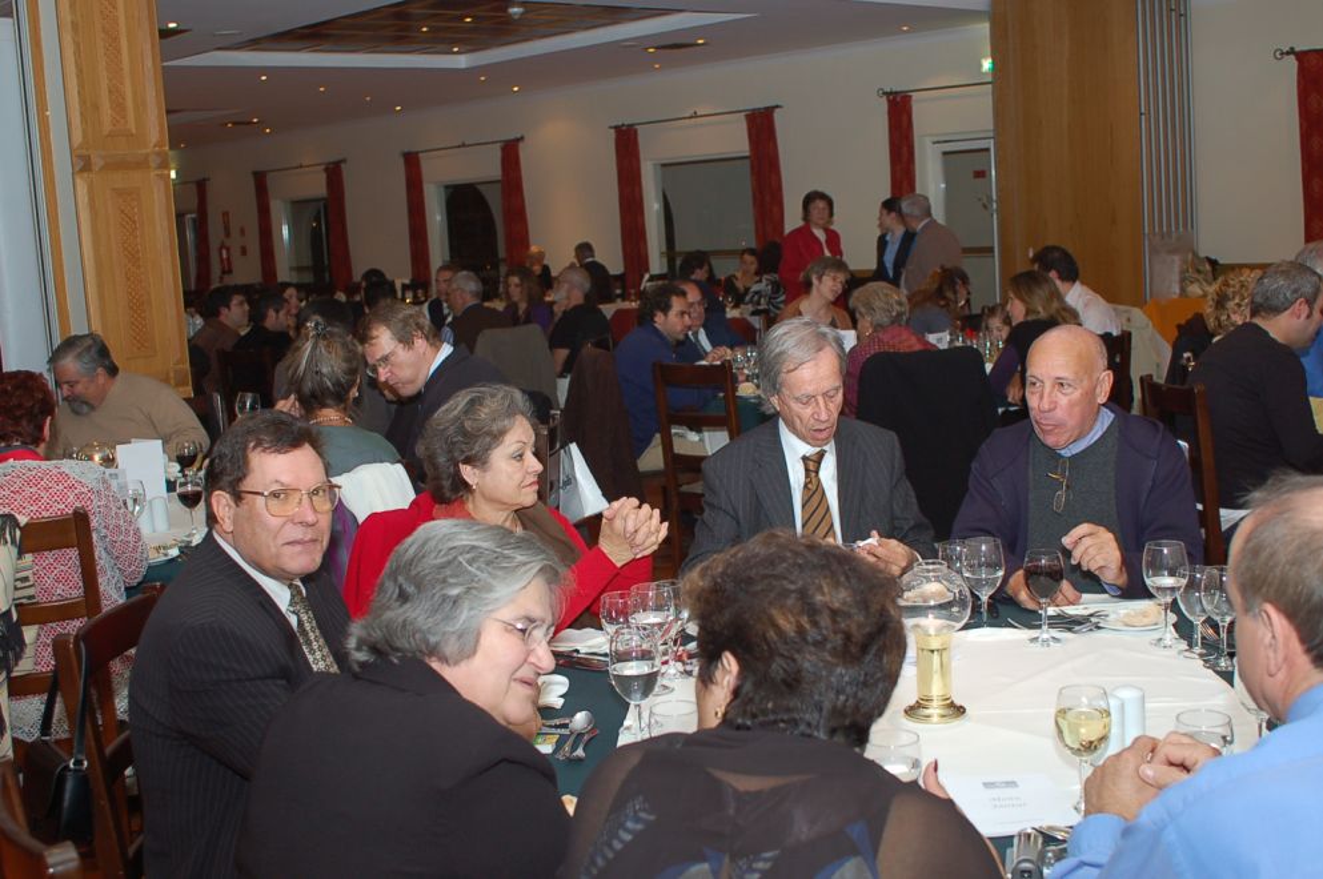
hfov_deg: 46.4
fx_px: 1542
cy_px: 440
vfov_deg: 31.8
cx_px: 662
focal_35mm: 42
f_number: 4
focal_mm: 28
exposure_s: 1/60
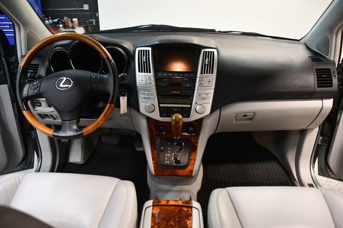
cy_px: 114
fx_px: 257
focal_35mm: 27
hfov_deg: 67.4
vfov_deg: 47.9
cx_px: 172
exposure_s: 1/80
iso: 3200
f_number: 3.5
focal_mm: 18
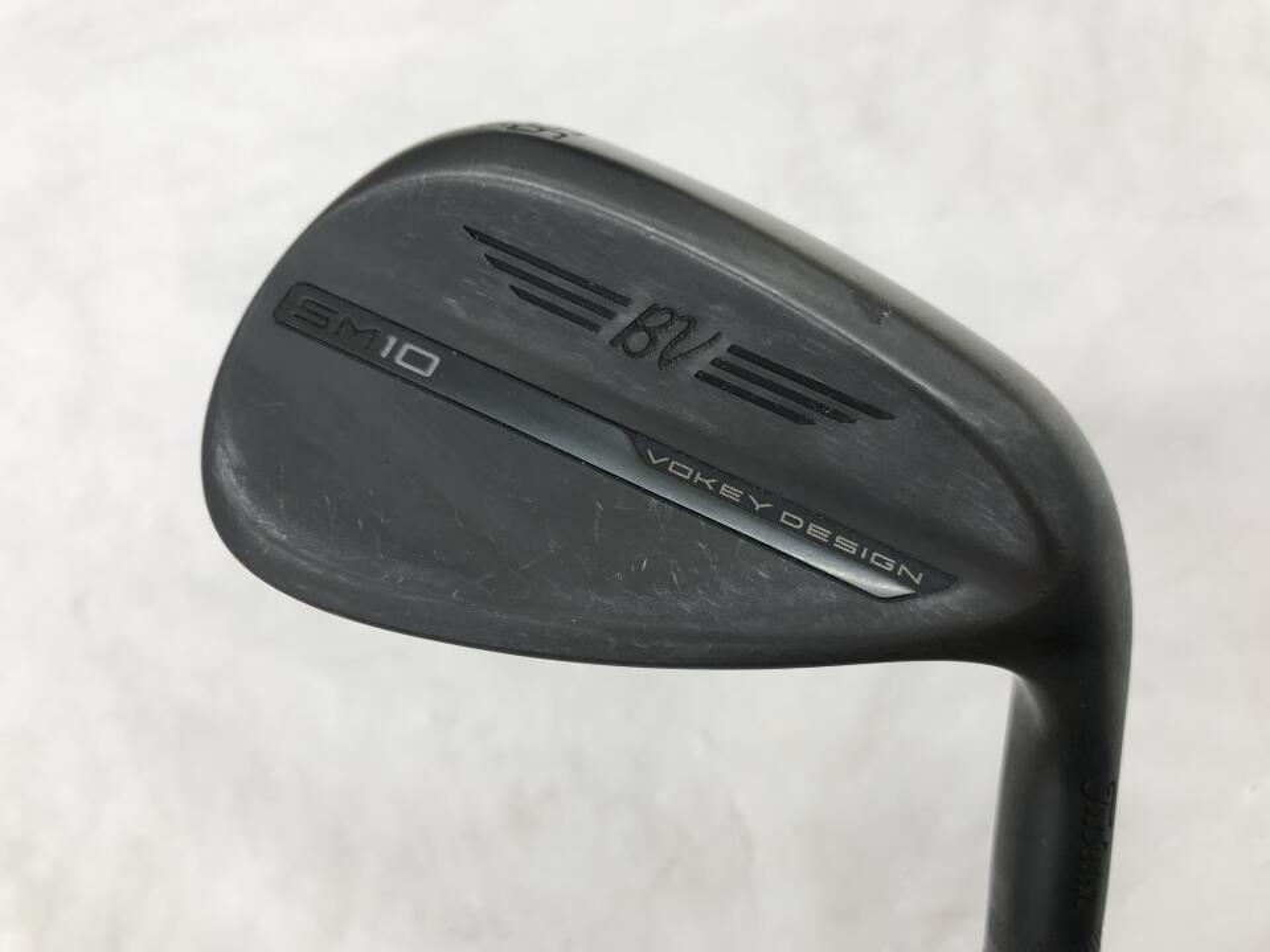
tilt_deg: -70.6
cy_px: 476
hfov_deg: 63.4
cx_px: 635
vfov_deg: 49.7
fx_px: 1027
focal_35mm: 28
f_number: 1.8
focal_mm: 3.99
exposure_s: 1/60
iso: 25
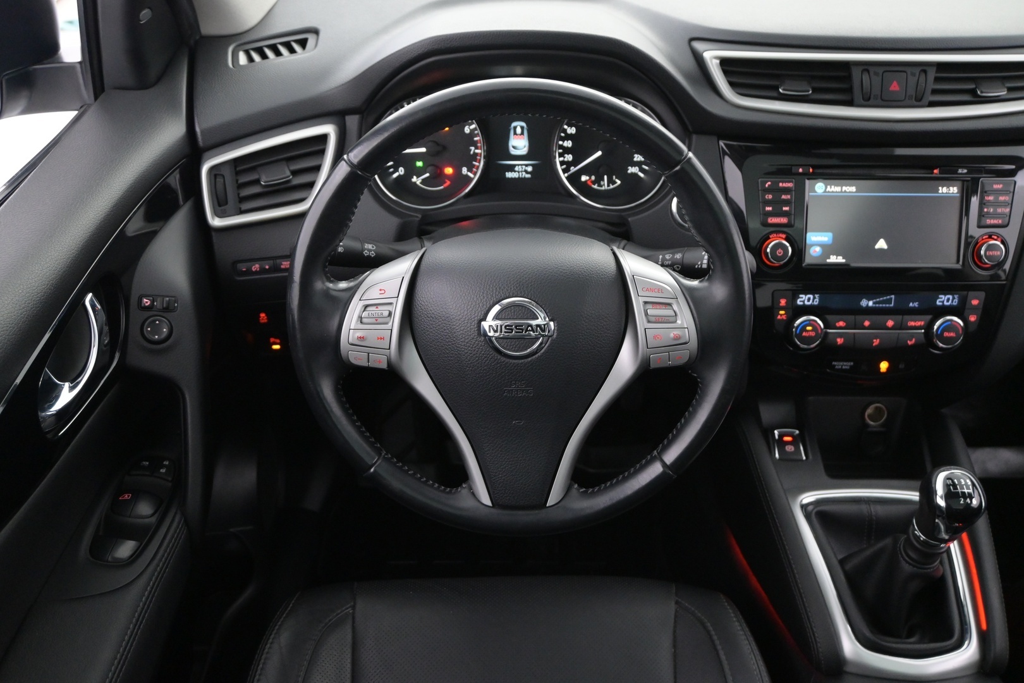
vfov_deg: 41.7
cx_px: 512
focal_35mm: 32
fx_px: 896
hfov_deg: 59.5
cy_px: 342
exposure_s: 1/40
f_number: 4
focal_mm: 21
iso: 2500
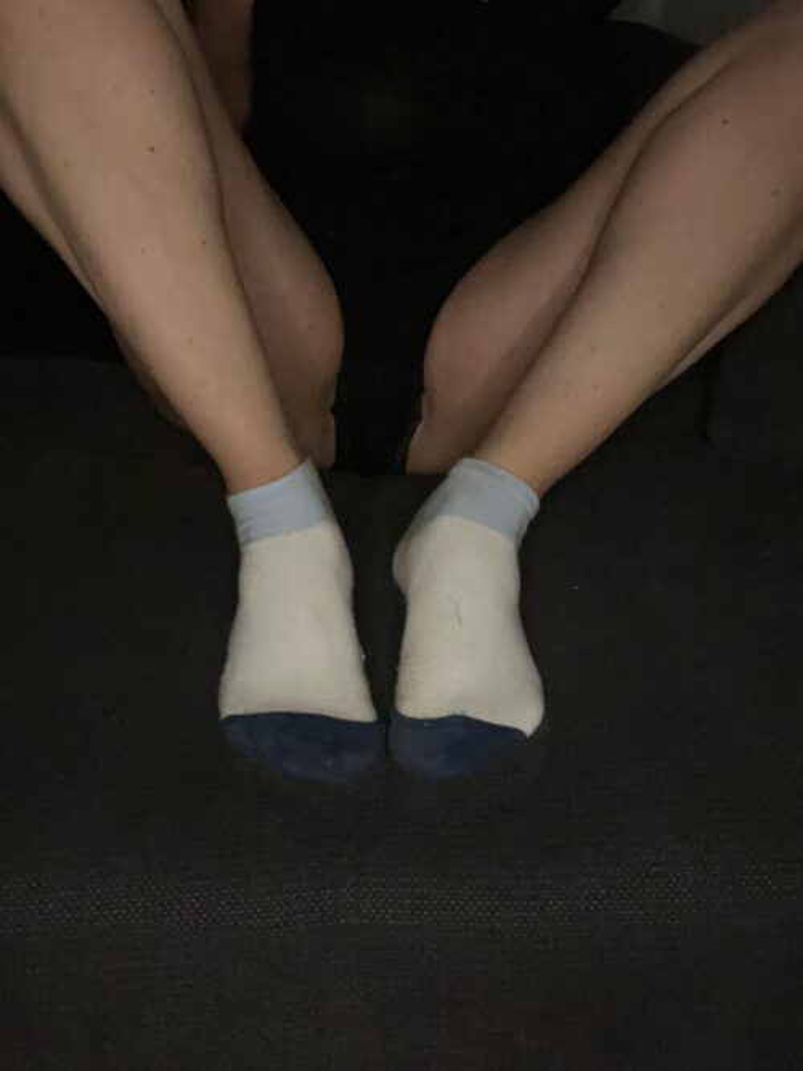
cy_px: 536
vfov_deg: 60.0
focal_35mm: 30
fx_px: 928
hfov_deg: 46.8
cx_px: 402
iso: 800
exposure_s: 1/30
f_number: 2.2
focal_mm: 2.71
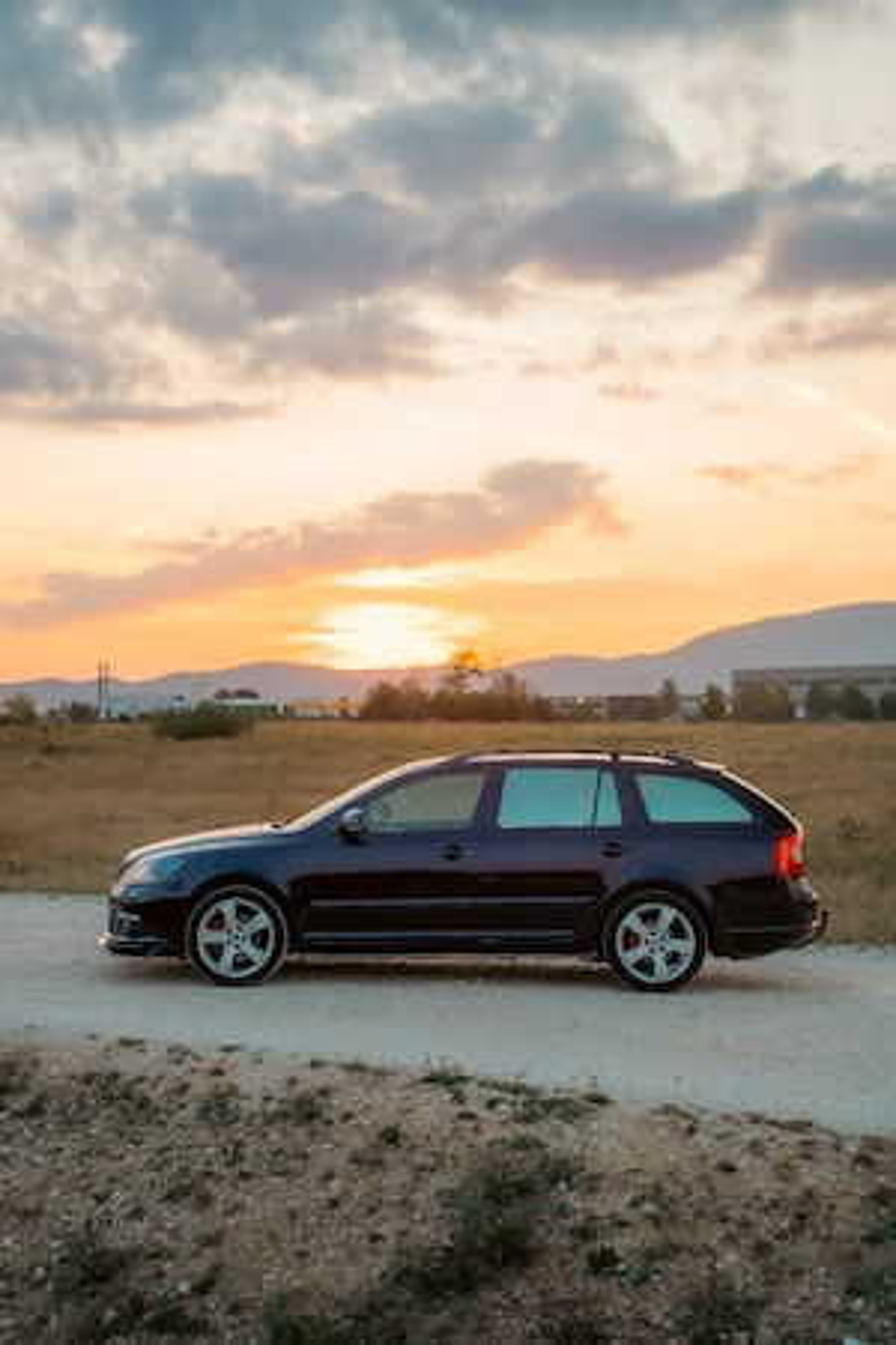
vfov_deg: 33.4
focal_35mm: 60
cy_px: 672
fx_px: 2240
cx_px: 448
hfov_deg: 22.6
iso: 1000
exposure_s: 1/250
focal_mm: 60
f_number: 2.8
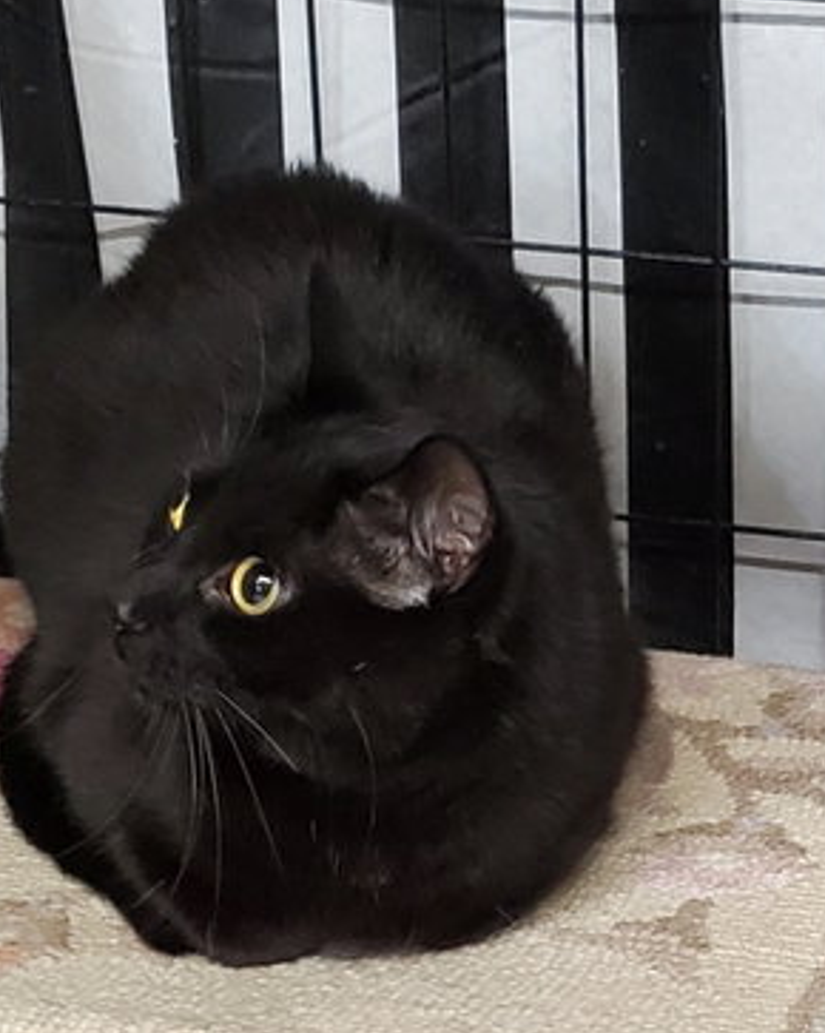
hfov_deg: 40.9
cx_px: 202
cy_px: 511
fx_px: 1069
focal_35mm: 35
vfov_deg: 51.6
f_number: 1.5
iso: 500
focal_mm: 4.3
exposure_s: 1/40
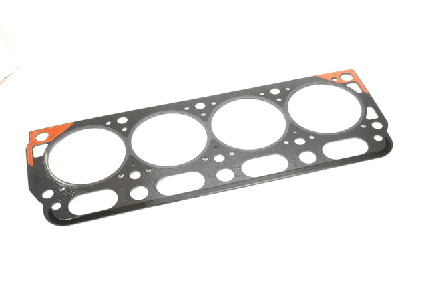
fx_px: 674
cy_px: 142
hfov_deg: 35.1
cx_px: 213
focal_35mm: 57
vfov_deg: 23.7
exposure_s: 1/125
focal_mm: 38
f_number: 11
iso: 640
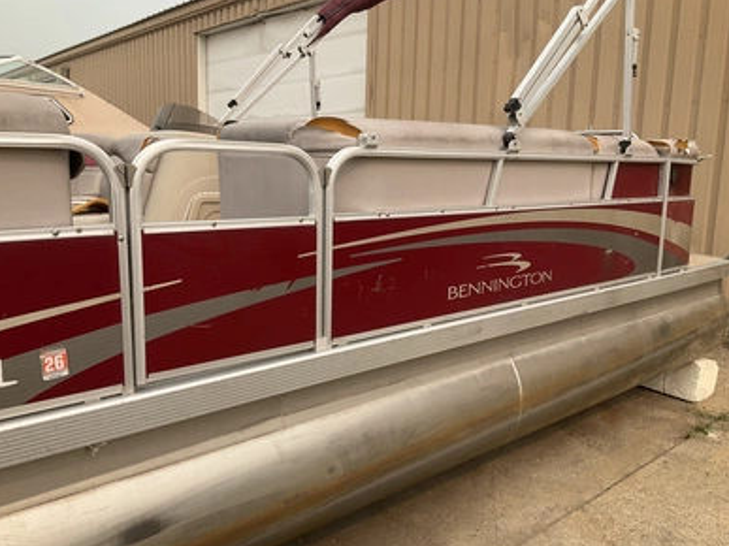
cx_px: 356
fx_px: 632
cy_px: 277
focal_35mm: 30
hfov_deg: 60.0
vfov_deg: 46.8
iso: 25
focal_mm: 3
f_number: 1.8
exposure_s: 1/1195
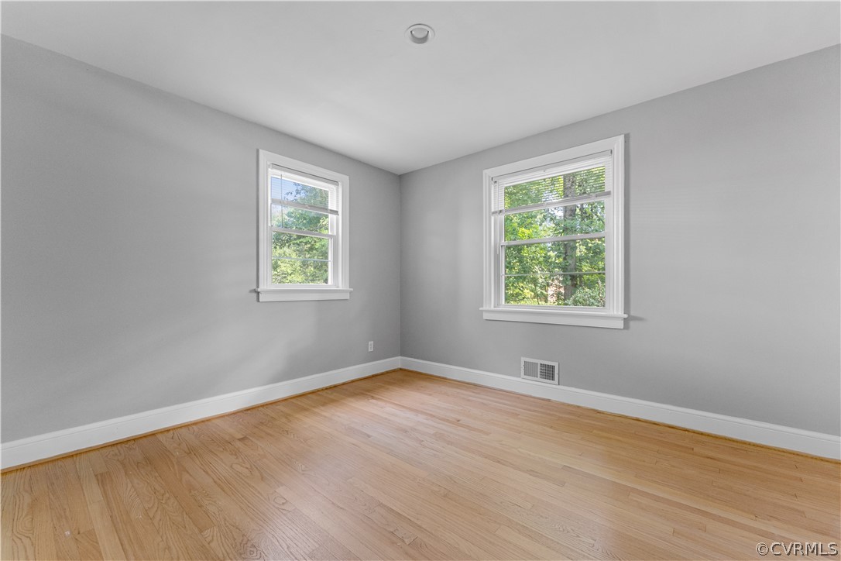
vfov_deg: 81.2
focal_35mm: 14
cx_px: 420
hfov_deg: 104.3
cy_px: 280
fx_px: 327
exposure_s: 1/15
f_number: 7.1
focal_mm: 14
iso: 1600
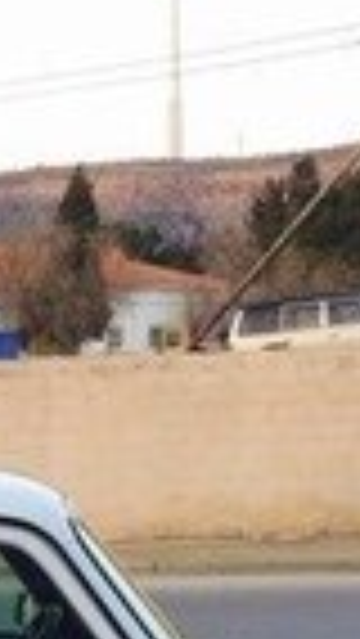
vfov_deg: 16.9
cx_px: -162
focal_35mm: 110
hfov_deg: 10.7
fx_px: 1865
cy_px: 1053
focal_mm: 4.15
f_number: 2.2
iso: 32
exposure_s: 1/113
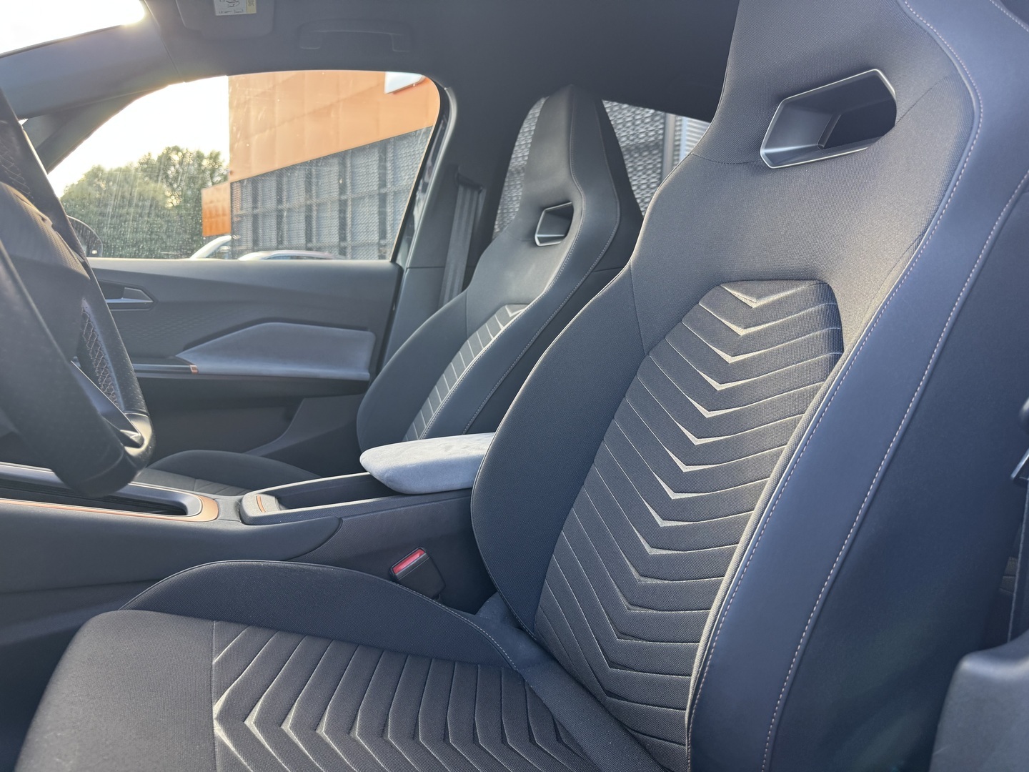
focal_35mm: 24
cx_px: 514
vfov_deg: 56.8
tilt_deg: -7.2
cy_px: 386
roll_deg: -2.1
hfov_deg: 71.6
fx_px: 713
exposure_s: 1/121
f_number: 1.78
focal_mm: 6.76
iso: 125
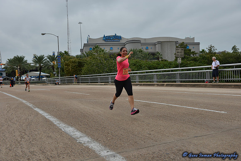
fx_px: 234
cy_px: 80
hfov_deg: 54.4
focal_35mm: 35
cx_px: 120
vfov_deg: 37.9
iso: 110
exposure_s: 1/160
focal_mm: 35
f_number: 5.6
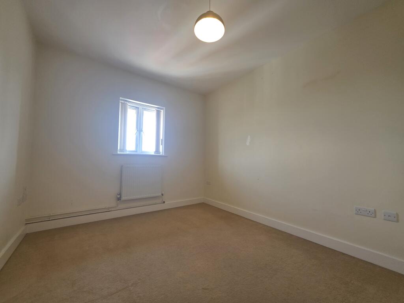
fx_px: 152
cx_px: 202
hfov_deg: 106.2
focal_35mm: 13
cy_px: 152
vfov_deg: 89.9
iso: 125
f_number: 1.9
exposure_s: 1/100
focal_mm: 2.2
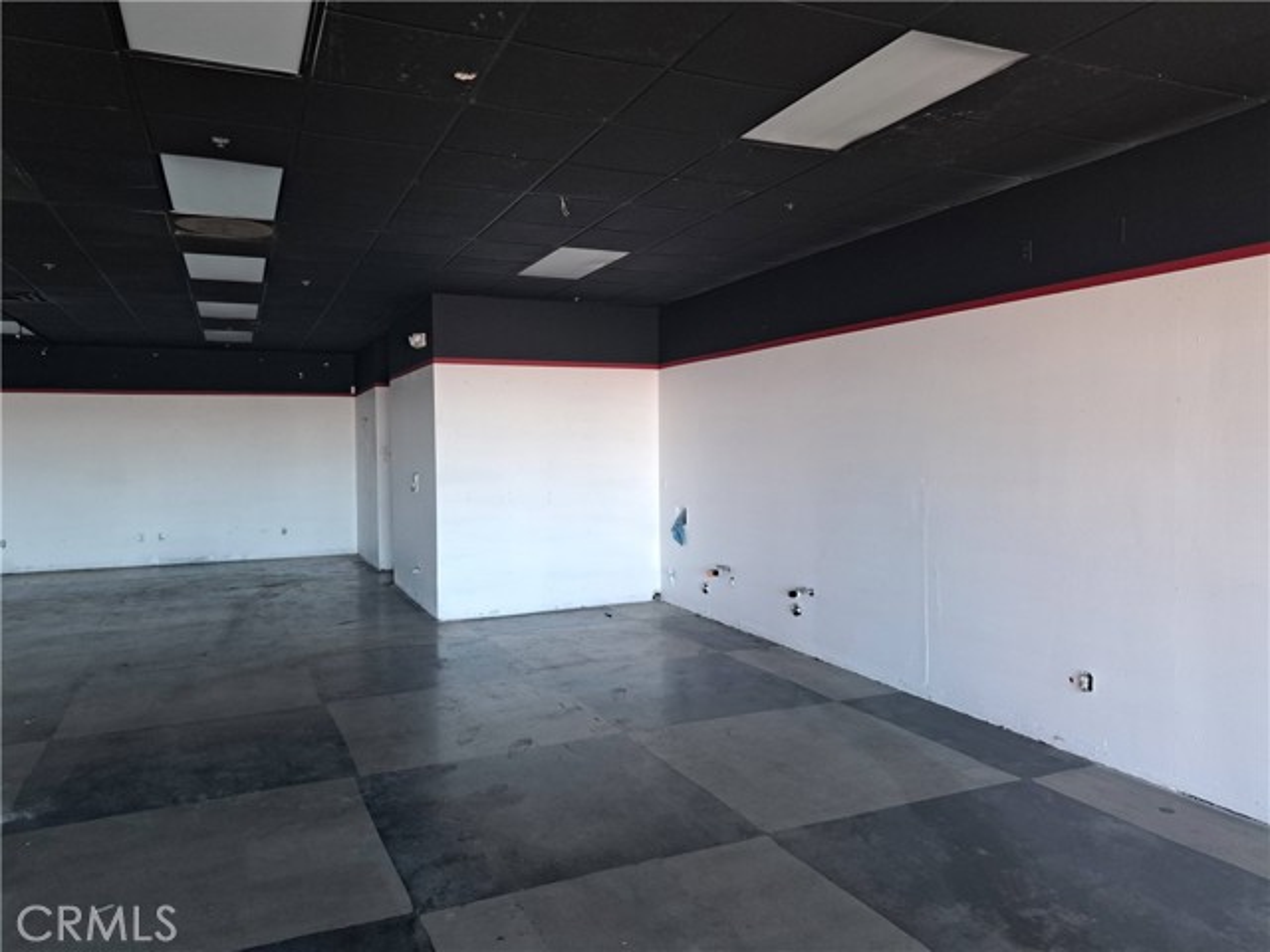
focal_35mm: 24
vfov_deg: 56.8
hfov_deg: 71.6
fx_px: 881
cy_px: 476
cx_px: 635
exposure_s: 1/60
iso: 160
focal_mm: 5.23
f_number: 1.8
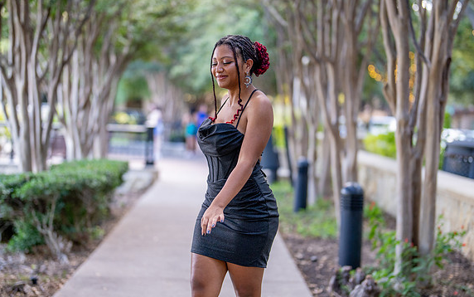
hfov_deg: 29.8
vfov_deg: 18.9
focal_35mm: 69
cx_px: 241
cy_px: 153
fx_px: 892
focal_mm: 50
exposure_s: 1/1000
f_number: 1.2
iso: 400
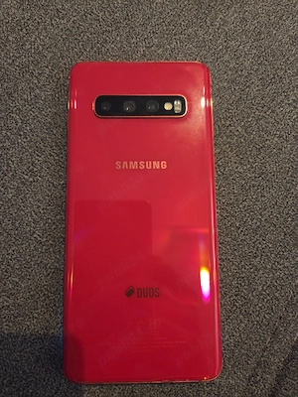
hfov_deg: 58.9
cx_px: 149
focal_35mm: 23
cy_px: 198
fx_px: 264
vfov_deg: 73.9
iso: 1600
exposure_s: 1/101
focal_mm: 5.4
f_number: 1.8
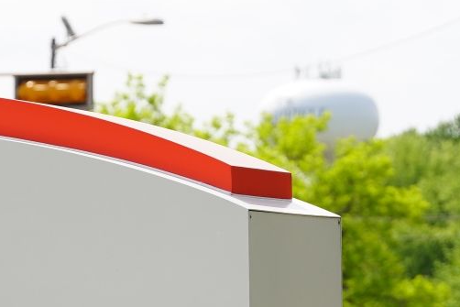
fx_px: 2600
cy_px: 489
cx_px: 253
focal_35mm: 203
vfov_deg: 6.6
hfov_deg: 10.1
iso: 200
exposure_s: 1/1600
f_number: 4
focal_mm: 51.1
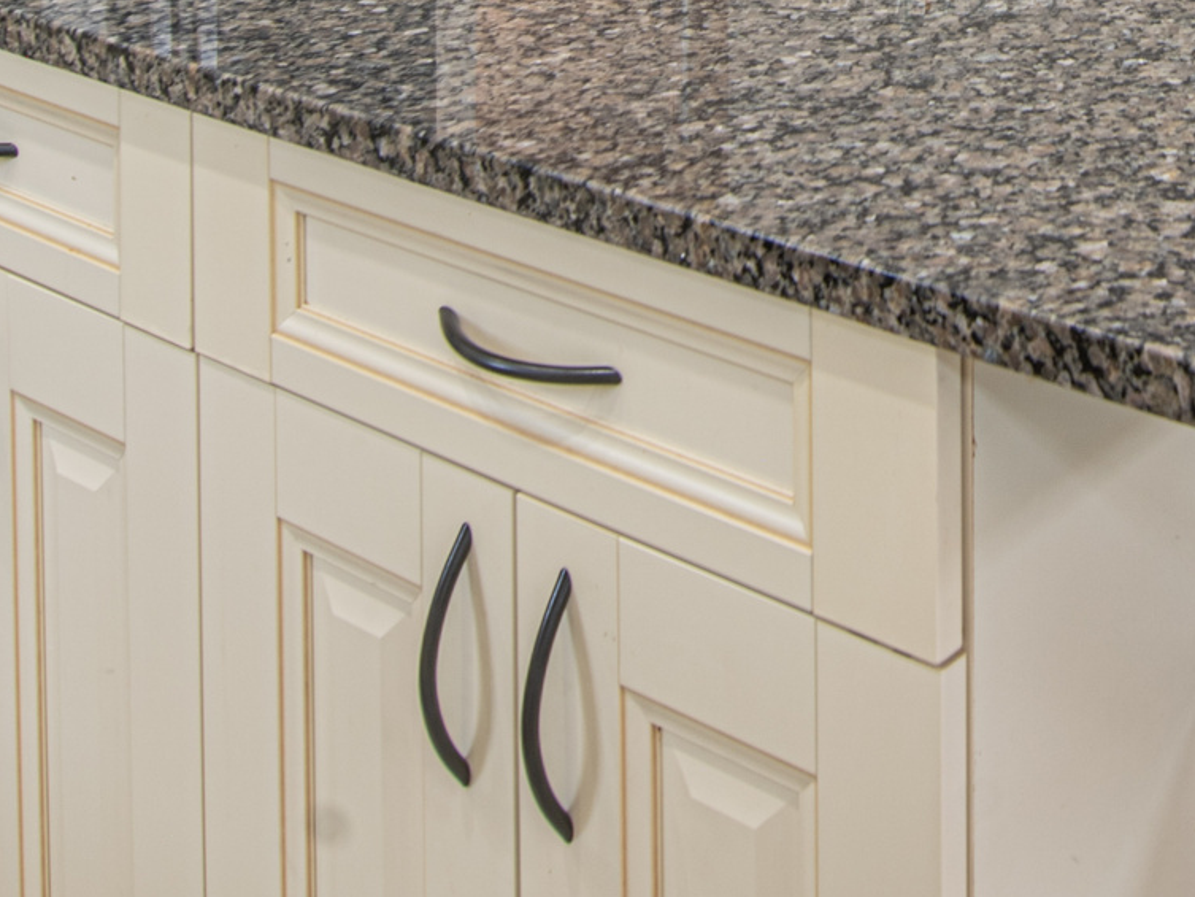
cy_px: -547
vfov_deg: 20.1
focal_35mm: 60
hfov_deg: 30.0
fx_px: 2072
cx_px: 1199
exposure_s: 1/1.25
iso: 64
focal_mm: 14
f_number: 9
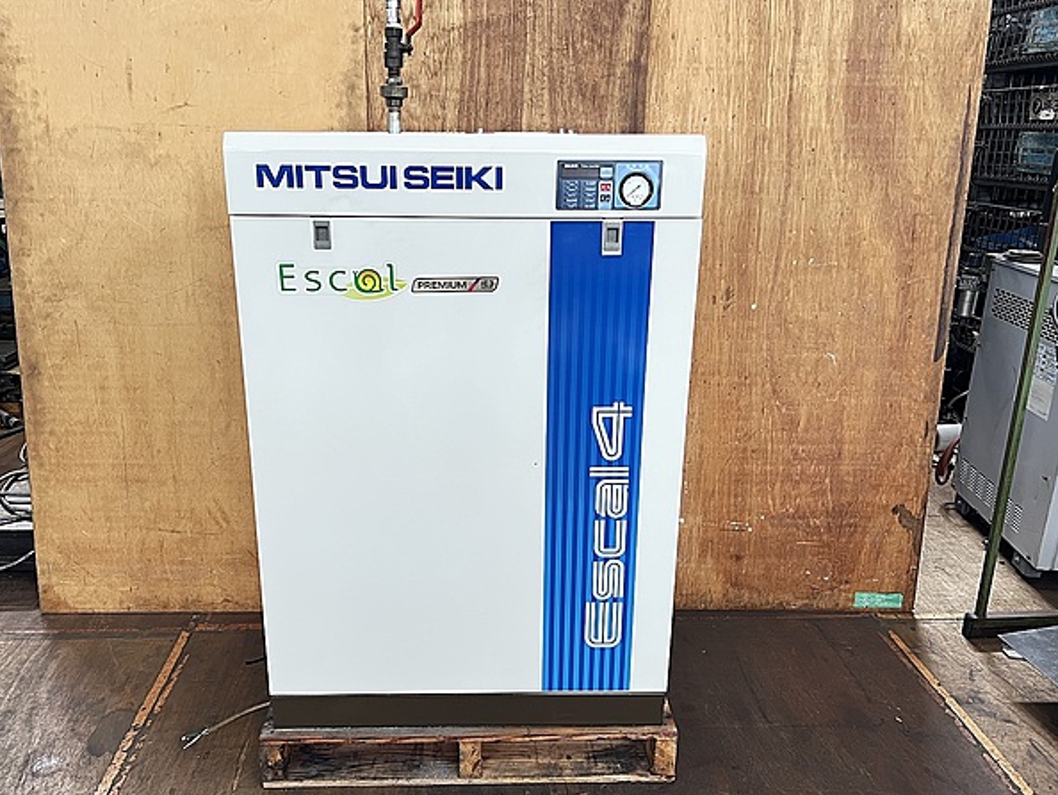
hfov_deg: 63.4
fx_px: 856
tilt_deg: -18.2
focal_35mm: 28
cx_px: 493
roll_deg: +0.2
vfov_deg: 49.8
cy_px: 394
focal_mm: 5.7
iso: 125
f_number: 1.5
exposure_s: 1/78
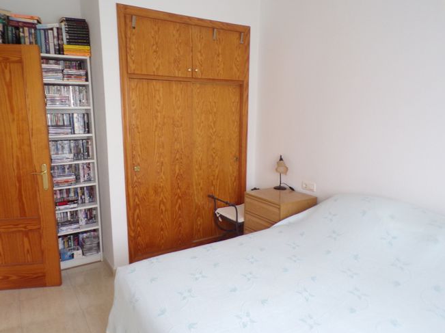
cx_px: 207
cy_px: 170
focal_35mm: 26
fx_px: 334
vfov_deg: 53.0
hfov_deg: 67.3
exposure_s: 1/34
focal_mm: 4.3
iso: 174
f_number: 3
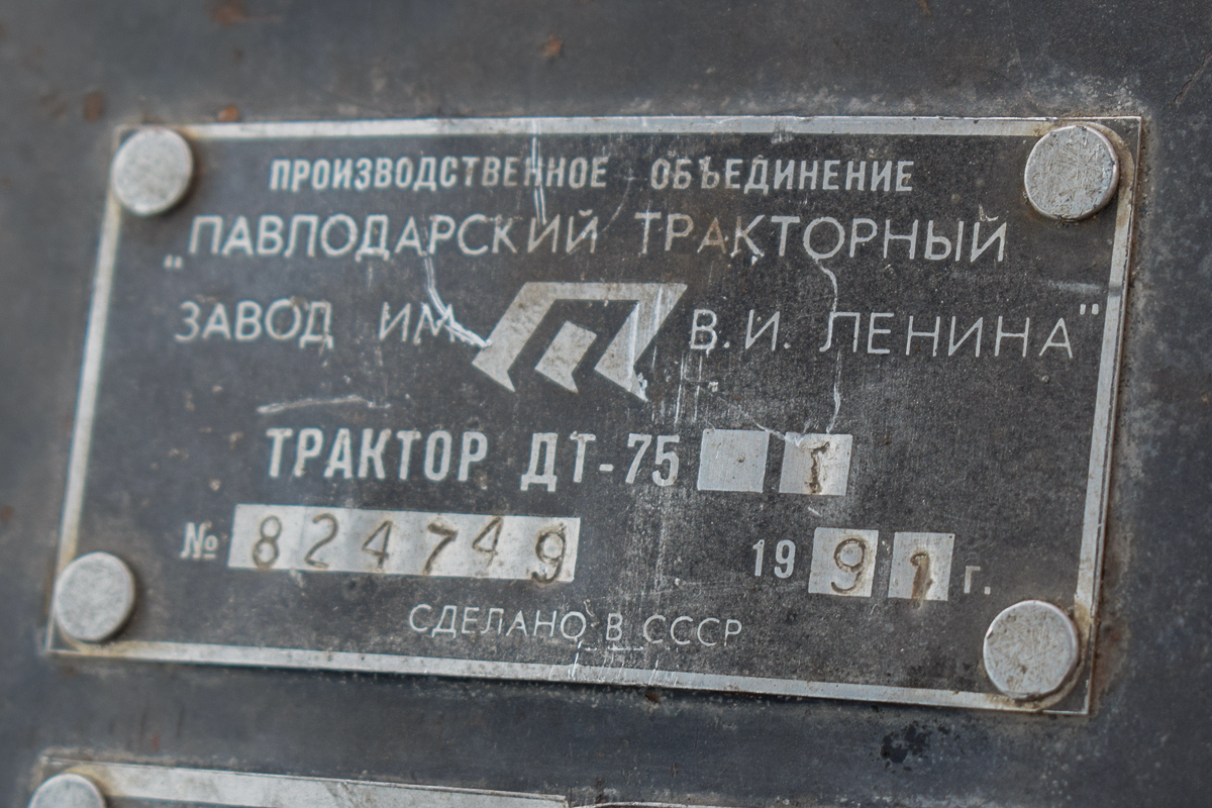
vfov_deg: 16.6
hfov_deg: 24.6
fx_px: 2777
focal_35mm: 82
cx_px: 606
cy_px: 404
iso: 400
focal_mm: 55
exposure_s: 1/100
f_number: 5.6
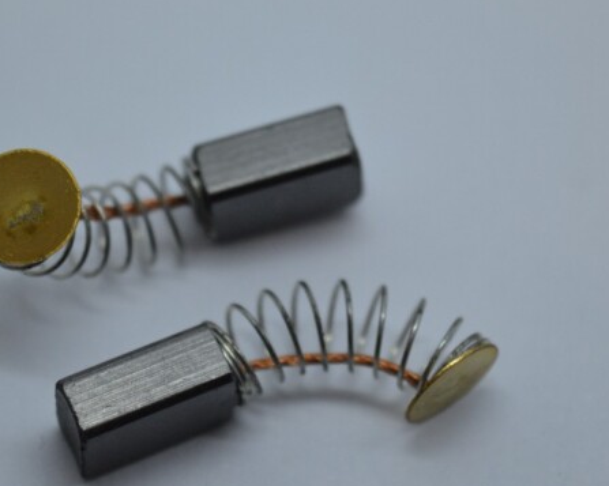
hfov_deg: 15.4
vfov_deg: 12.4
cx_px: 251
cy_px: 276
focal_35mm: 125
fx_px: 2247
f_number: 5.6
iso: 360
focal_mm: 55
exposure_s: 1/125
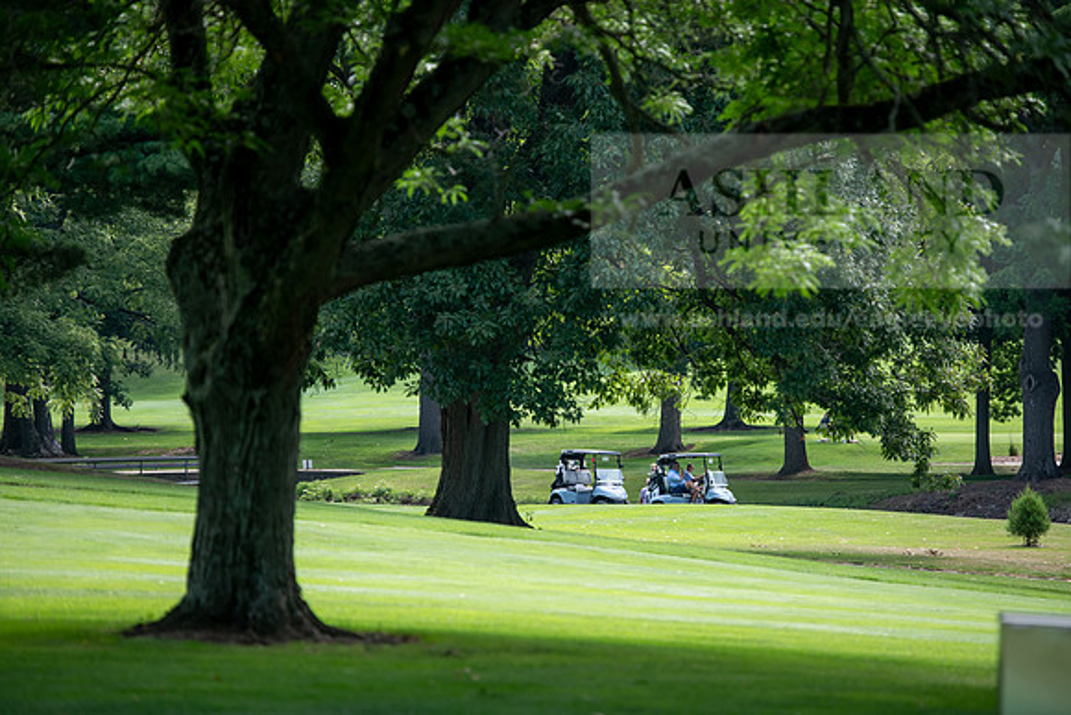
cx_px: 536
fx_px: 5207
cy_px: 358
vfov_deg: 7.9
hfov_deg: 11.7
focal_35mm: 175
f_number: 3.5
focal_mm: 175
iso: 250
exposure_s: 1/800
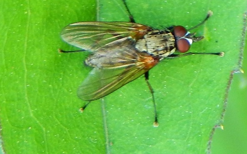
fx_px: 1643
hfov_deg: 8.6
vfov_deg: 5.4
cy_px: 52
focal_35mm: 244
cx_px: 138
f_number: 5.1
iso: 125
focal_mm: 28.7
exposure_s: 1/30
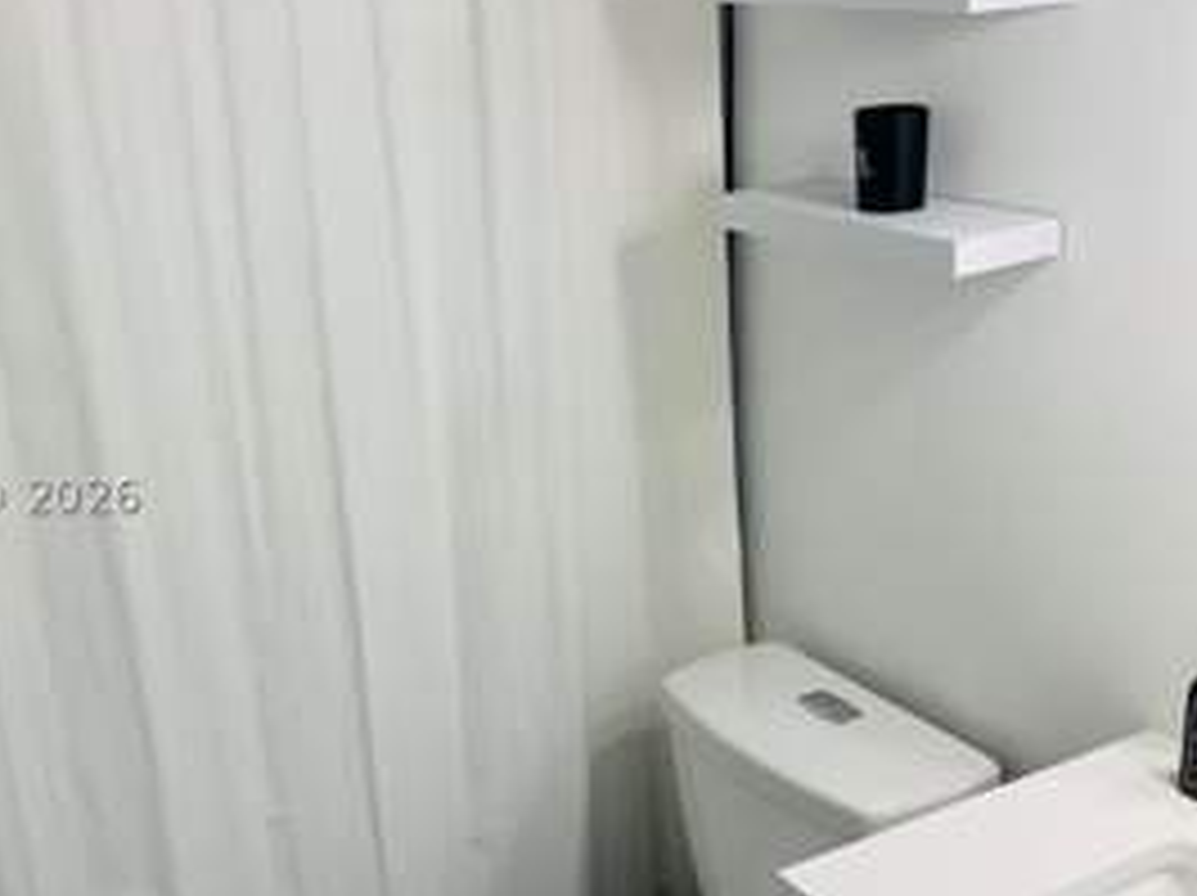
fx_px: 1624
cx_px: 554
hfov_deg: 40.4
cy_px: 495
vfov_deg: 30.8
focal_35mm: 47
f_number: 1.8
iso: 64
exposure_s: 1/120
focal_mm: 4.25
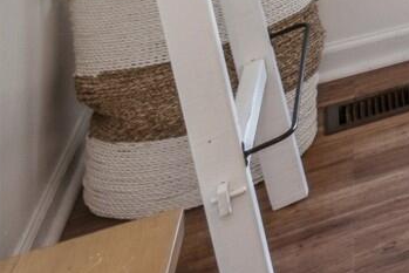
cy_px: -452
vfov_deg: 11.8
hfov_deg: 12.7
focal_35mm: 86
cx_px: 1134
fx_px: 977
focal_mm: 15
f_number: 11
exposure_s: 1/2.5
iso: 200
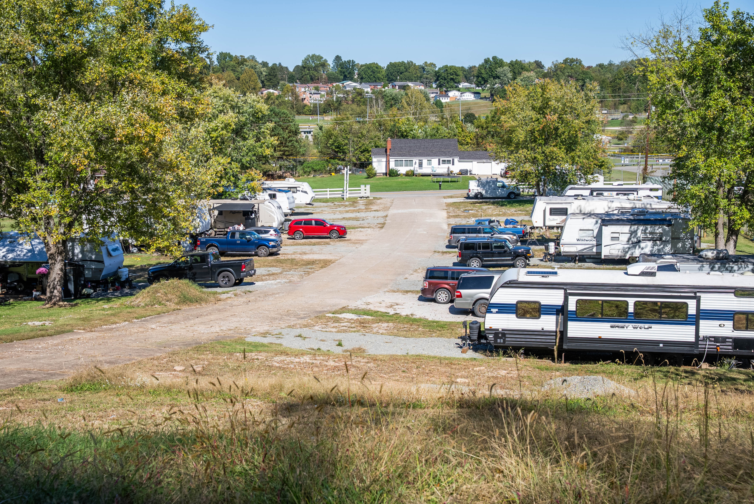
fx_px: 1037
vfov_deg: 27.3
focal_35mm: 50
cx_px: 377
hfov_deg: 39.9
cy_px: 252
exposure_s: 1/320
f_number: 7.1
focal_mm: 49.5
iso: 100
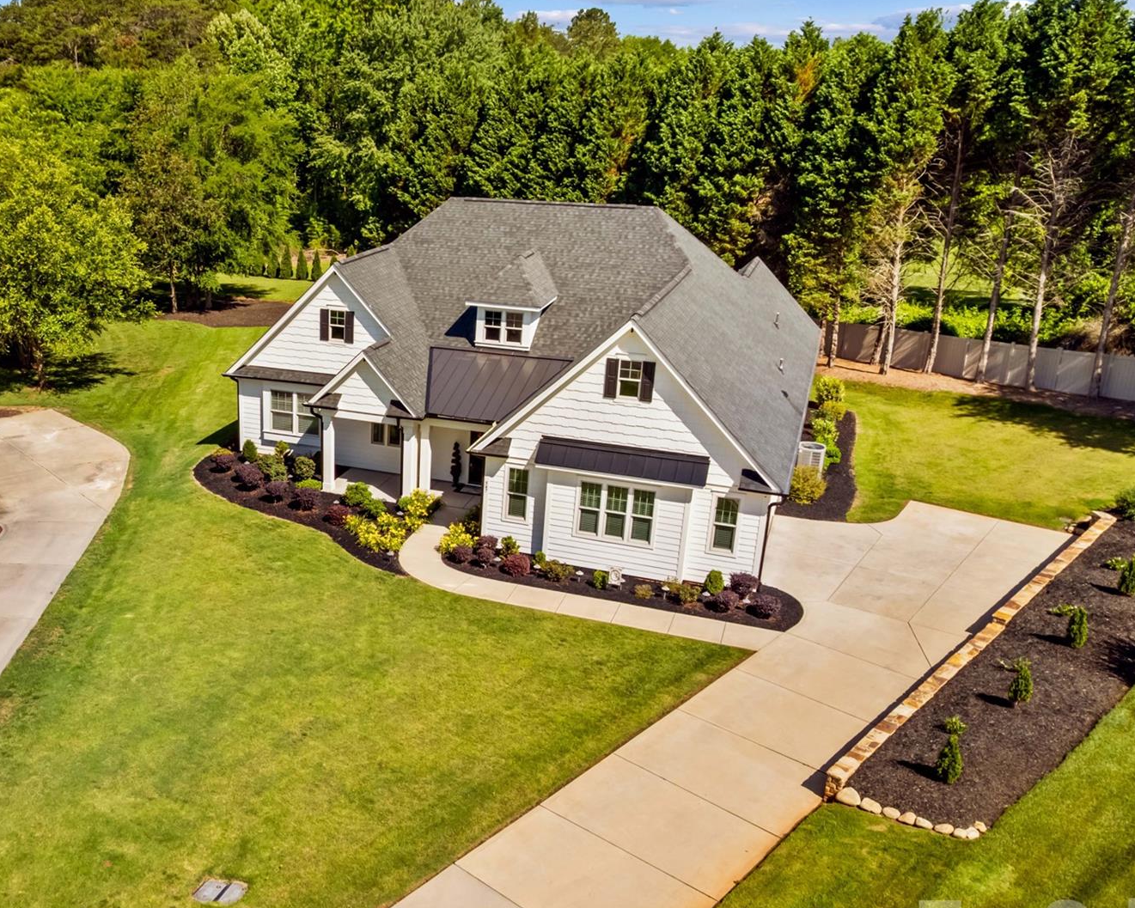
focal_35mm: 32
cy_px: 483
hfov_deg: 53.6
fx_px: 1075
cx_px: 313
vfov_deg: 45.8
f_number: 2.8
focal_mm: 8.38
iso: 130
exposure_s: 1/1500
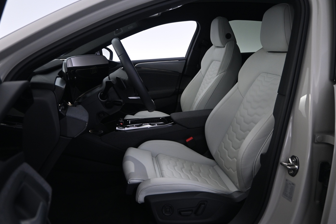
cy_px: 112
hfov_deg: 65.5
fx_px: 261
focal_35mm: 28
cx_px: 164
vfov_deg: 46.4
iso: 1000
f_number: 3.5
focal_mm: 16
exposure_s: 1/25
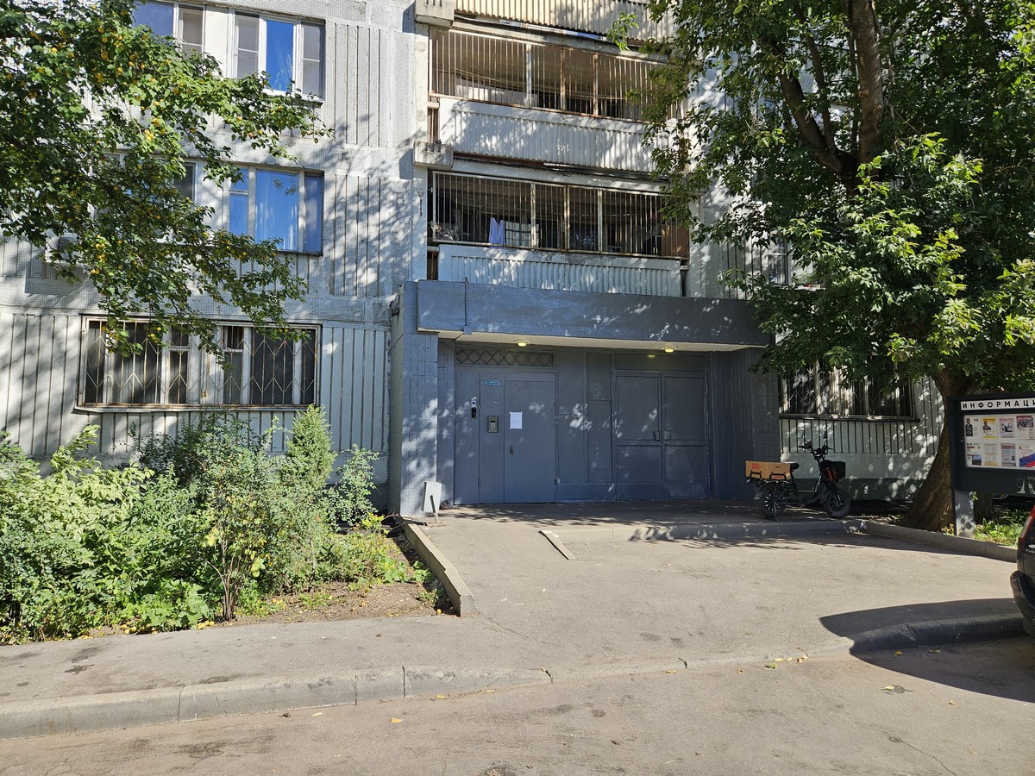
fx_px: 688
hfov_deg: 73.9
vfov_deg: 58.9
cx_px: 518
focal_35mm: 23
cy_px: 388
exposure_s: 1/781
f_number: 1.8
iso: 25
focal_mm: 5.4
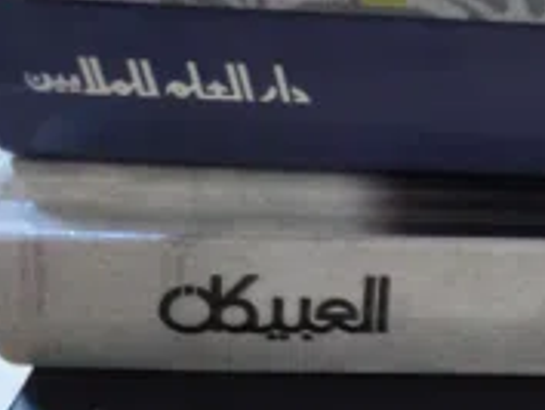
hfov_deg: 18.5
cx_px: 973
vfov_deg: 16.8
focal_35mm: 83
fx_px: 1308
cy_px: 527
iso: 2500
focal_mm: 6.06
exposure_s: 1/16.7
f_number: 1.7
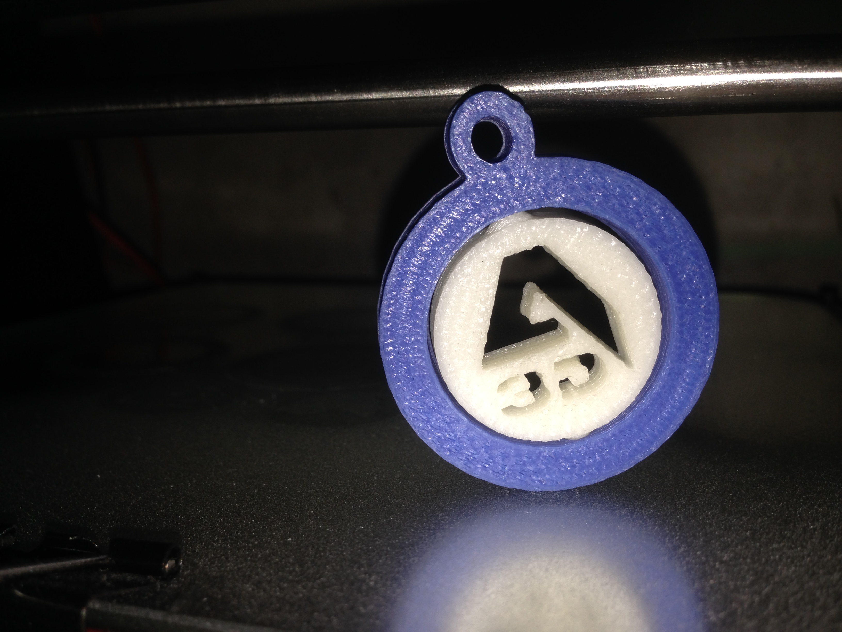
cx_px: 421
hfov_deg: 55.4
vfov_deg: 42.9
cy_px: 316
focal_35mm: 33
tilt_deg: -12.0
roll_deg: +1.0
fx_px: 803
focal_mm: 4.12
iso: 50
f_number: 2.4
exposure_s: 1/290
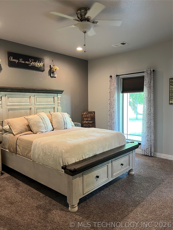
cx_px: 86
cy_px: 115
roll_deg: +1.0
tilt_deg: -5.7
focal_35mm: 26
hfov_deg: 53.1
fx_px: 173
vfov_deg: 67.3
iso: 200
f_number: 1.5
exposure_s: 1/60
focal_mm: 5.7
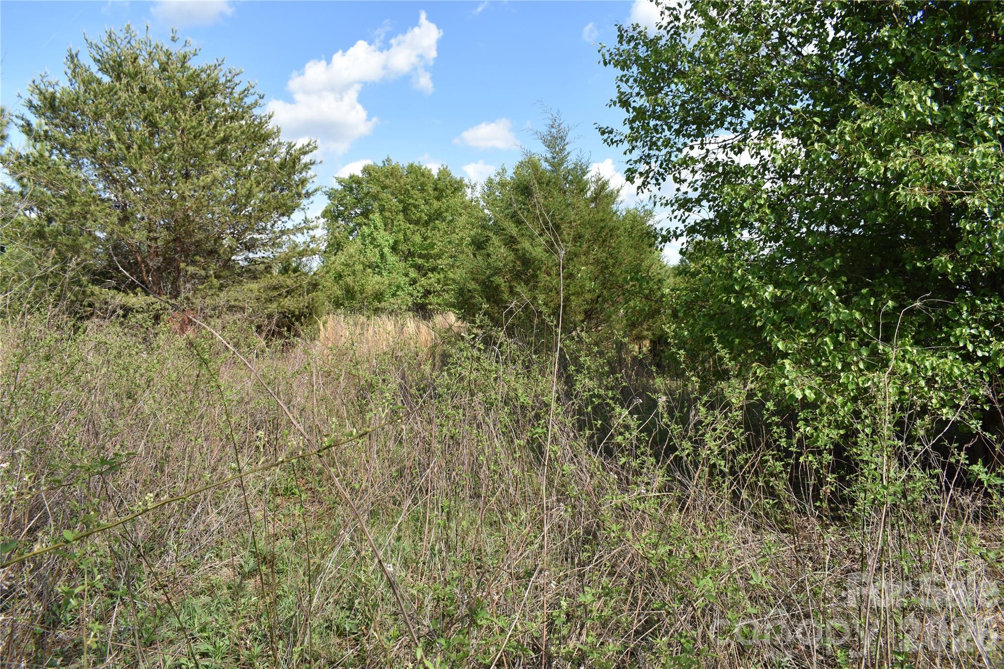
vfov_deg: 47.9
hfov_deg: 67.4
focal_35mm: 27
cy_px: 334
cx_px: 502
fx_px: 753
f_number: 9
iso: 200
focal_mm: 18
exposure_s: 1/320
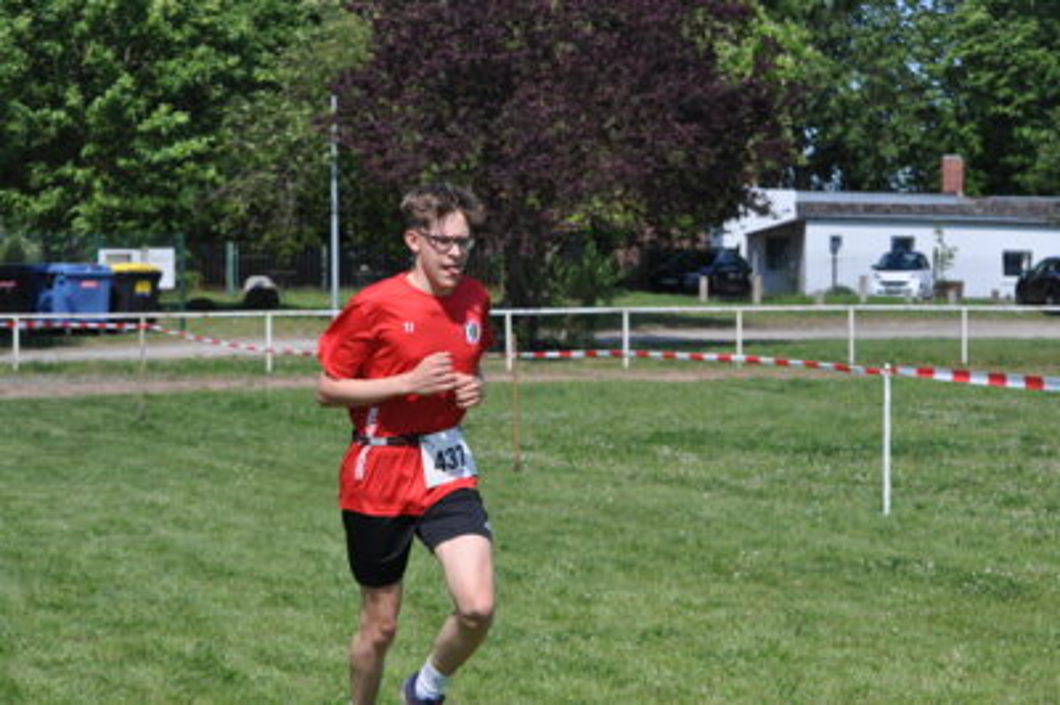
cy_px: 352
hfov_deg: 24.6
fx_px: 2427
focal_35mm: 82
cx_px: 530
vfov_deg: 16.5
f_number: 5.6
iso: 400
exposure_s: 1/1600
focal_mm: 55
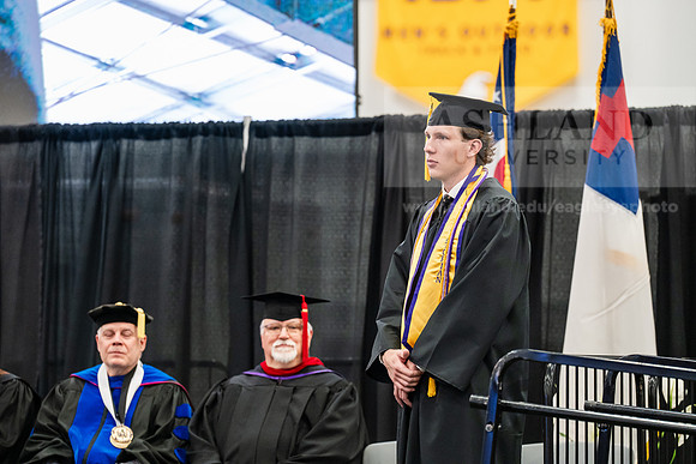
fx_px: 3867
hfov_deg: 10.3
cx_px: 348
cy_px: 232
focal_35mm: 200
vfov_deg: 6.9
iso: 4000
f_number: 4
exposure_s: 1/200
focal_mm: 200
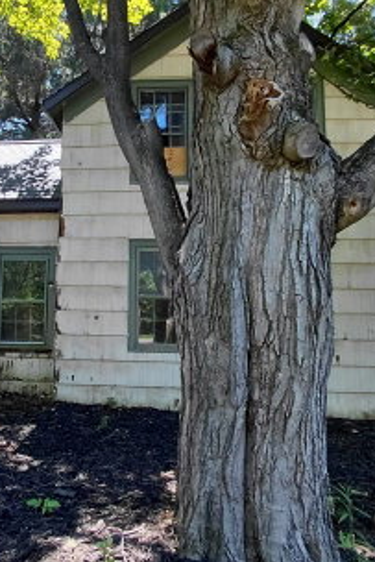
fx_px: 437
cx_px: 120
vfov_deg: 65.4
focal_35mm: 28
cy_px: 266
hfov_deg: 45.6
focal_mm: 1.64
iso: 40
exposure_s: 1/198
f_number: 2.2
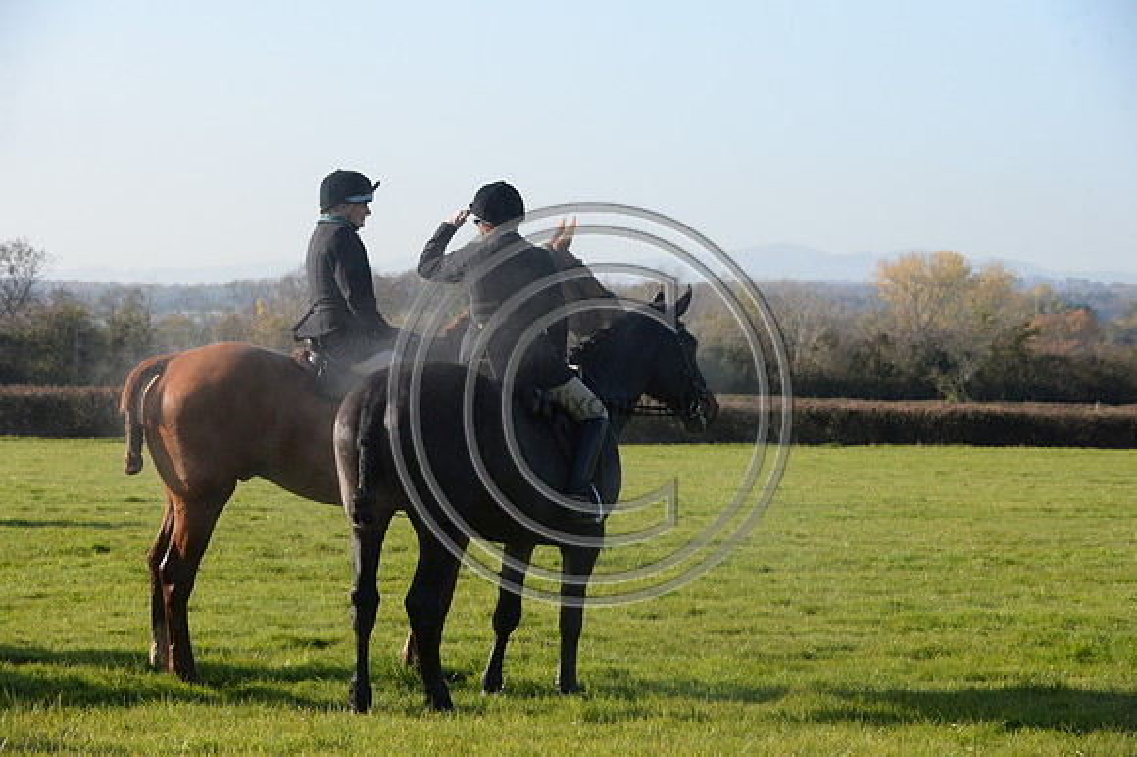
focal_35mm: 120
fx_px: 3788
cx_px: 568
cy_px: 378
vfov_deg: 11.4
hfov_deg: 17.1
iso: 1000
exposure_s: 1/1250
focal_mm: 120
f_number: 8
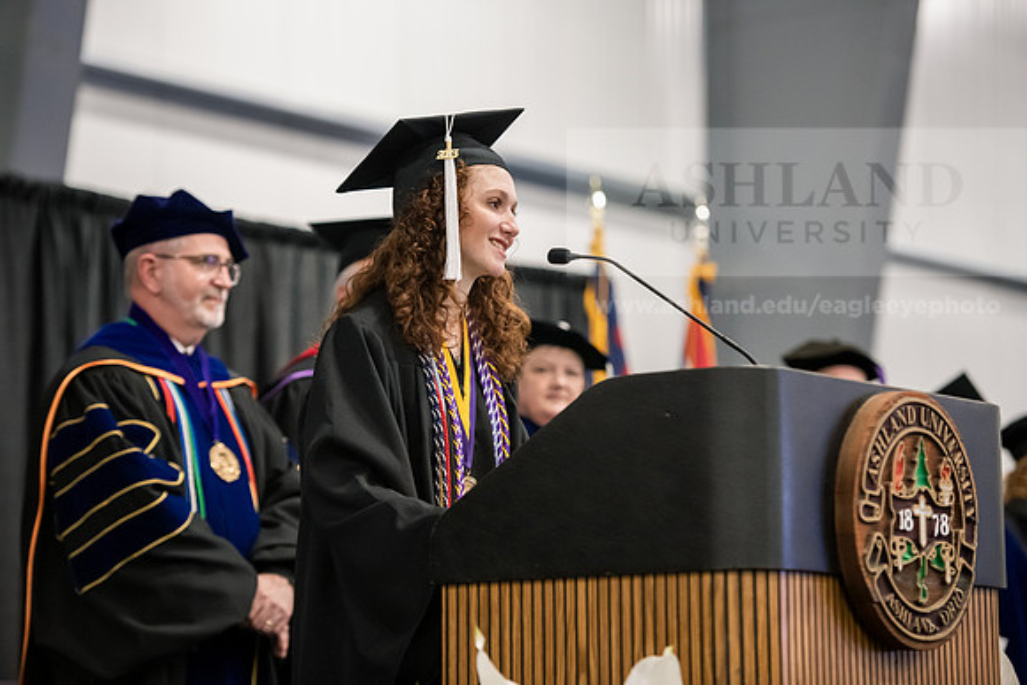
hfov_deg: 16.8
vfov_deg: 11.2
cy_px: 342
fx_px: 3481
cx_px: 514
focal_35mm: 122
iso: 3200
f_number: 3.2
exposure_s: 1/200
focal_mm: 122
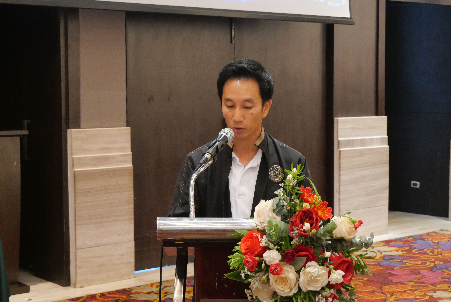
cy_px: 151
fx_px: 827
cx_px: 226
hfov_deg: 30.5
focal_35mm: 66
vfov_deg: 20.6
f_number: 5
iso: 3200
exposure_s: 1/40
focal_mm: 32
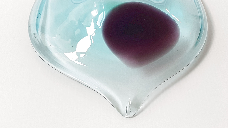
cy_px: 42
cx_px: 115
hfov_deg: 66.1
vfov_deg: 39.7
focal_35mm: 29
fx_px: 175
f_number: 2.4
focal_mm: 4.3
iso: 80
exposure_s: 1/50
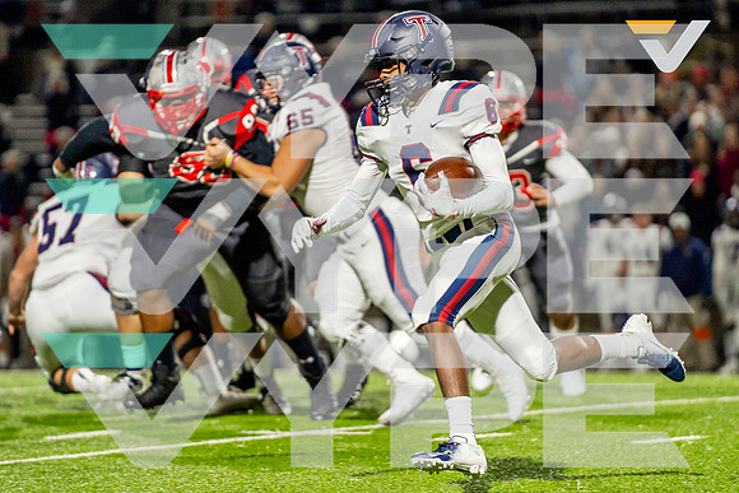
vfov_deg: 5.1
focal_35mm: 271
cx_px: 394
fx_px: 5560
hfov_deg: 7.6
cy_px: 228
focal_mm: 198
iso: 1600
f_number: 2.8
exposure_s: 1/1000
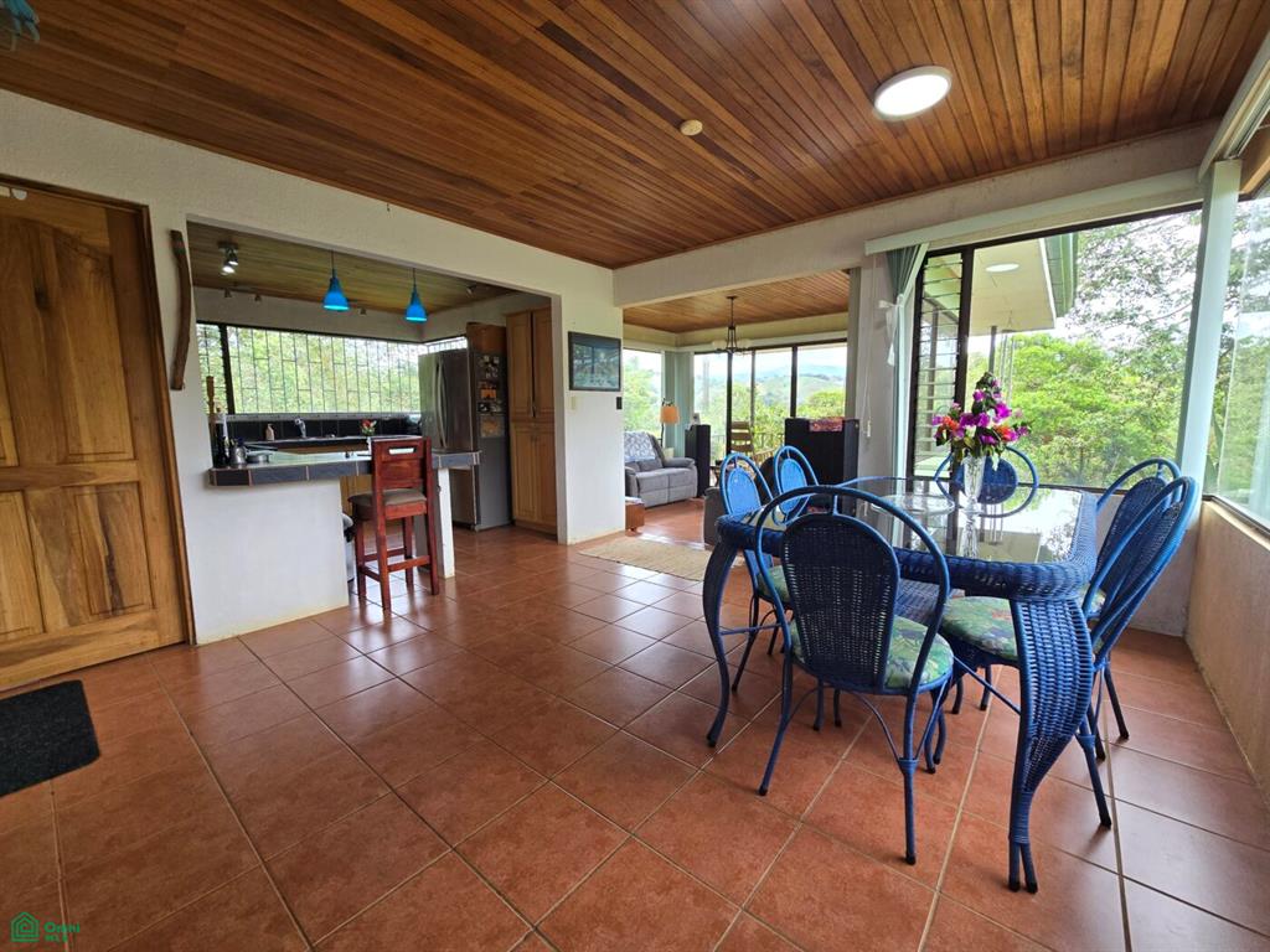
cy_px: 476
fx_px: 477
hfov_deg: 106.2
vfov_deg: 89.9
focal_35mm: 13
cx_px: 635
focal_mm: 2.2
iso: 50
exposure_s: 1/120
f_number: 2.2
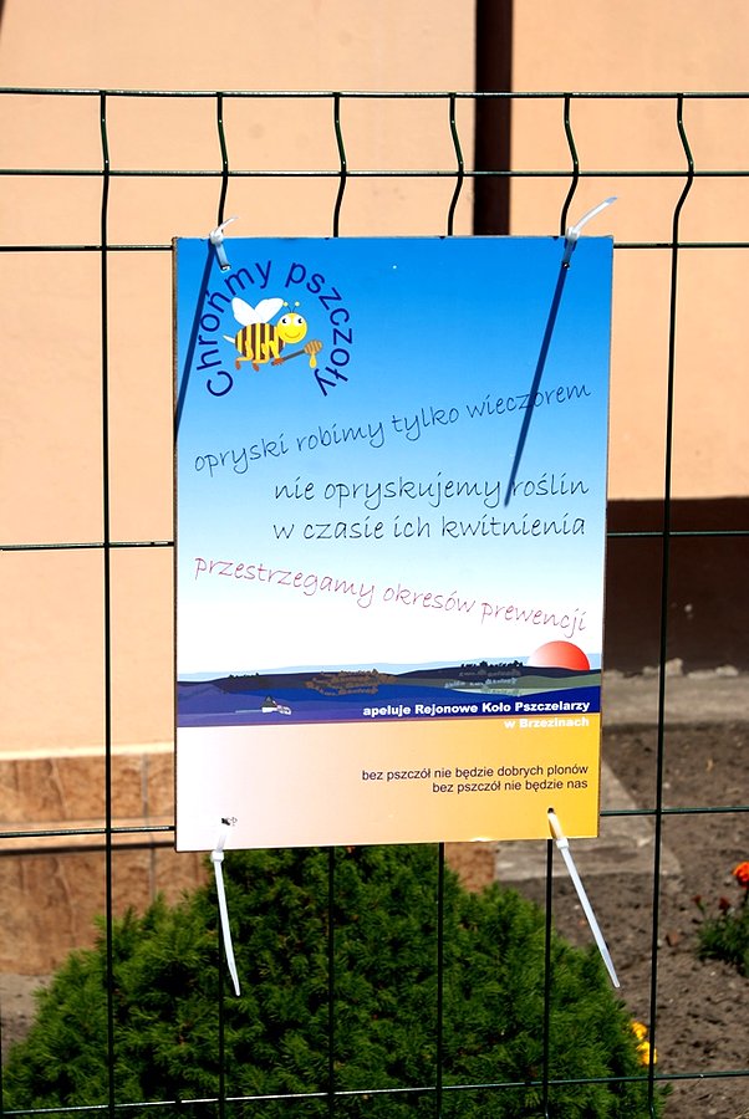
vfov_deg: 22.6
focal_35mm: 90
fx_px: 2802
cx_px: 374
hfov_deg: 15.2
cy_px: 560
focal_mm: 60
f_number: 11
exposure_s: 1/320
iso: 100
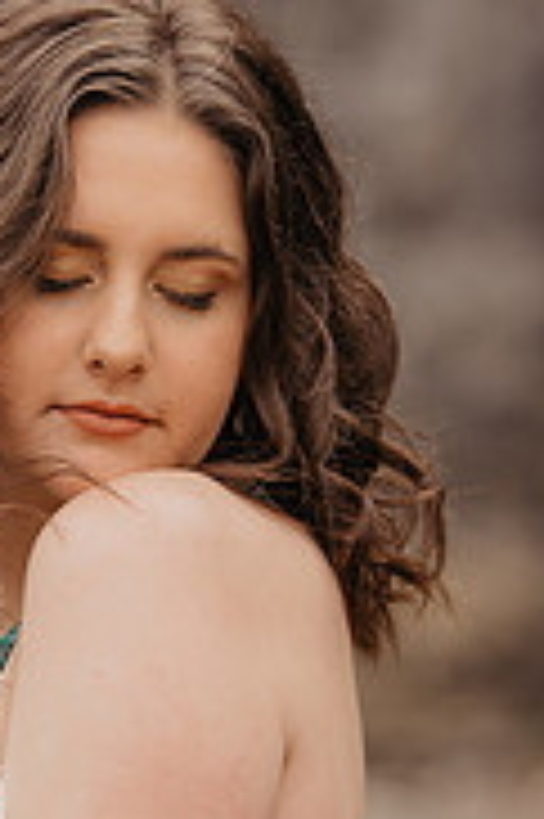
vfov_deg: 8.0
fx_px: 5881
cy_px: 328
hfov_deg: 5.3
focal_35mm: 259
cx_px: 106
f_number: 2.8
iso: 200
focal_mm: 105
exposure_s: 1/1250
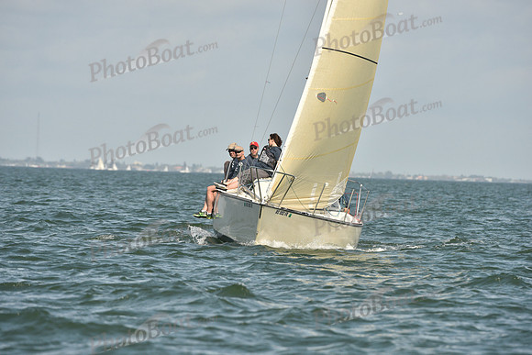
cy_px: 178
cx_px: 266
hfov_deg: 5.2
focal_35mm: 400
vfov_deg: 3.4
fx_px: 5912
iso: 400
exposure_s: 1/1250
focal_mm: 400
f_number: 8
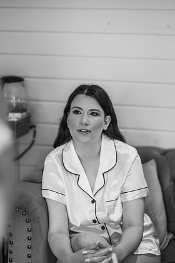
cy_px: 134
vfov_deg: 22.4
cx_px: 87
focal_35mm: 91
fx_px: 663
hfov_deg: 15.0
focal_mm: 85
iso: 400
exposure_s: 1/320
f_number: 2
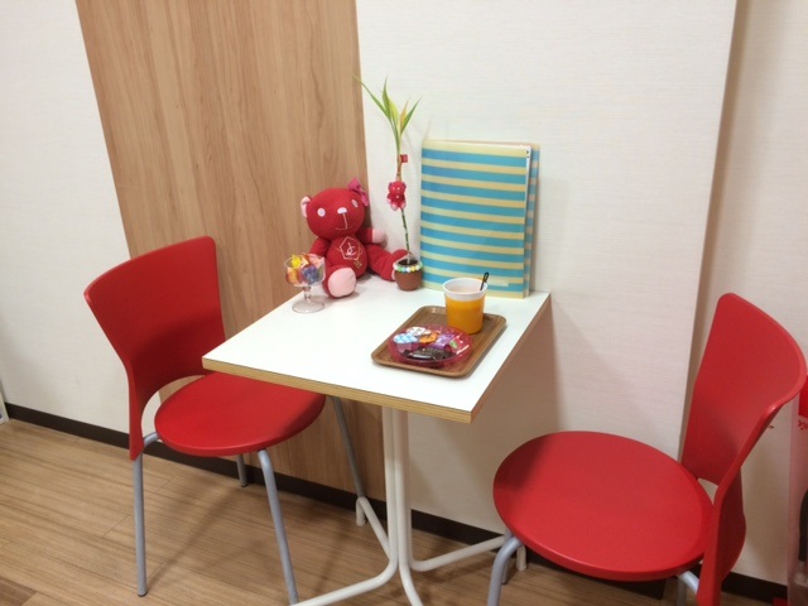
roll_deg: +2.7
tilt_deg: -23.9
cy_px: 303
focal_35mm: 29
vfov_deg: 48.2
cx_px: 404
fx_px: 677
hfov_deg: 61.7
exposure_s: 1/30
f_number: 2.2
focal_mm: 4.15
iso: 100
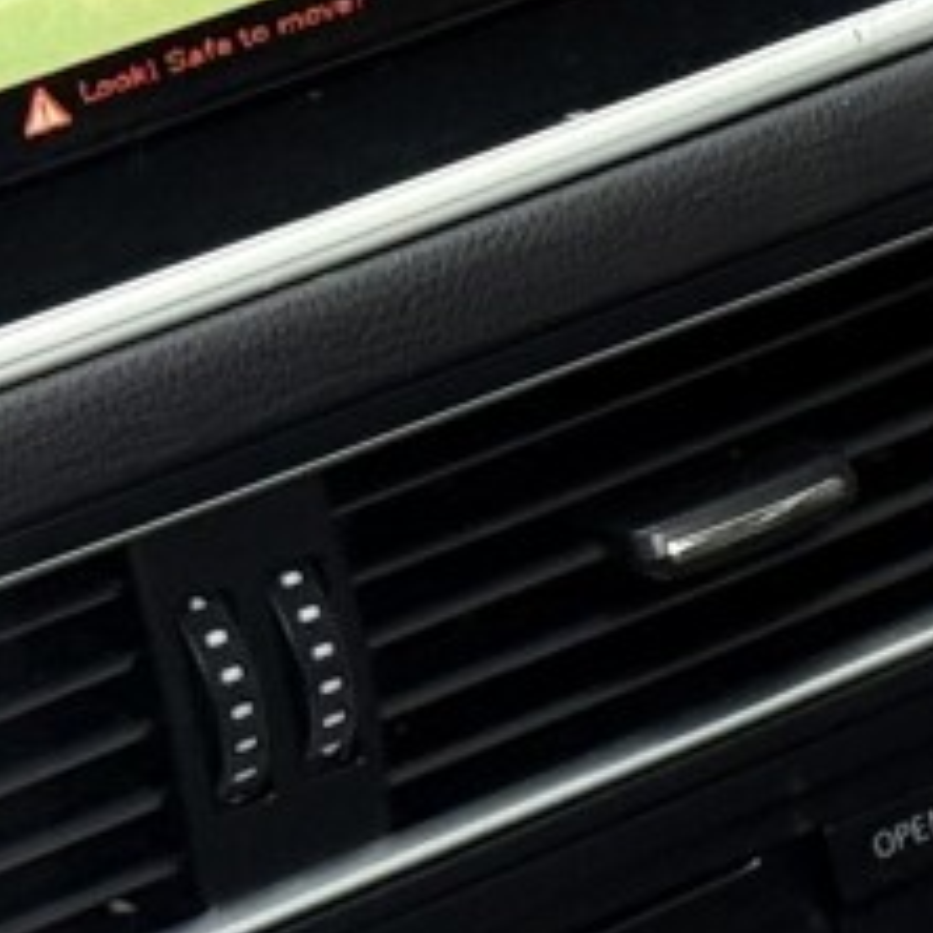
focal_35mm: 306
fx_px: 9331
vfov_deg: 5.7
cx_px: 2812
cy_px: 412
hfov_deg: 5.4
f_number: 1.78
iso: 200
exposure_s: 1/92
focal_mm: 6.76
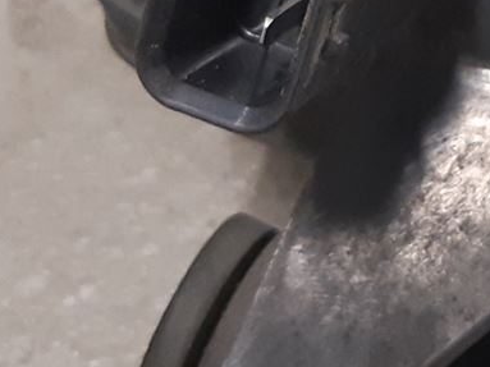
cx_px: 605
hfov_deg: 13.8
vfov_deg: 10.4
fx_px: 1967
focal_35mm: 139
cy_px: -155
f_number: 1.7
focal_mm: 3.93
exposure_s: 1/50
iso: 200
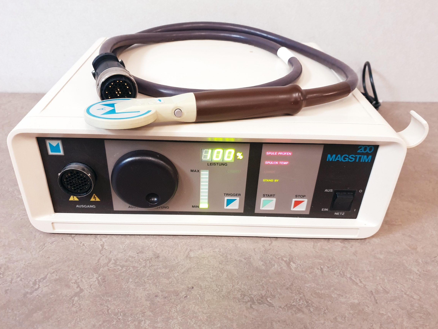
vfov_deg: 48.2
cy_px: 174
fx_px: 367
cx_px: 210
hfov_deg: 61.6
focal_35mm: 29
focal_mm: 4.3
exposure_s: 1/50
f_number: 1.5
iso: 250
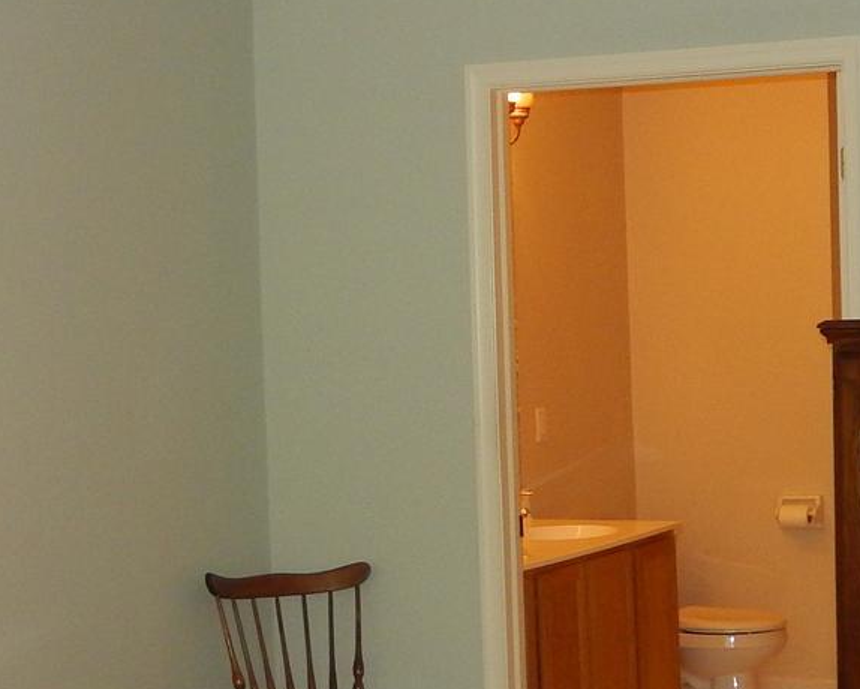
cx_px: 423
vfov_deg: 17.7
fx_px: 2216
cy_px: 388
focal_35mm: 87
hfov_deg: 22.0
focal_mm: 4.5
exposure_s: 1/30
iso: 220
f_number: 3.4
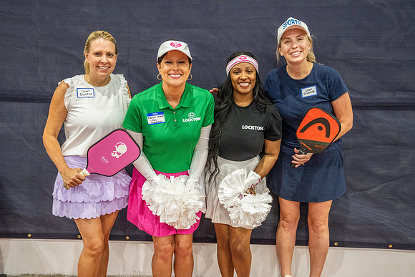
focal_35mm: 37
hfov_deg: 51.9
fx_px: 427
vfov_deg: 36.0
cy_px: 138
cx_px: 208
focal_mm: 37
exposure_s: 1/250
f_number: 4.5
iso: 5000
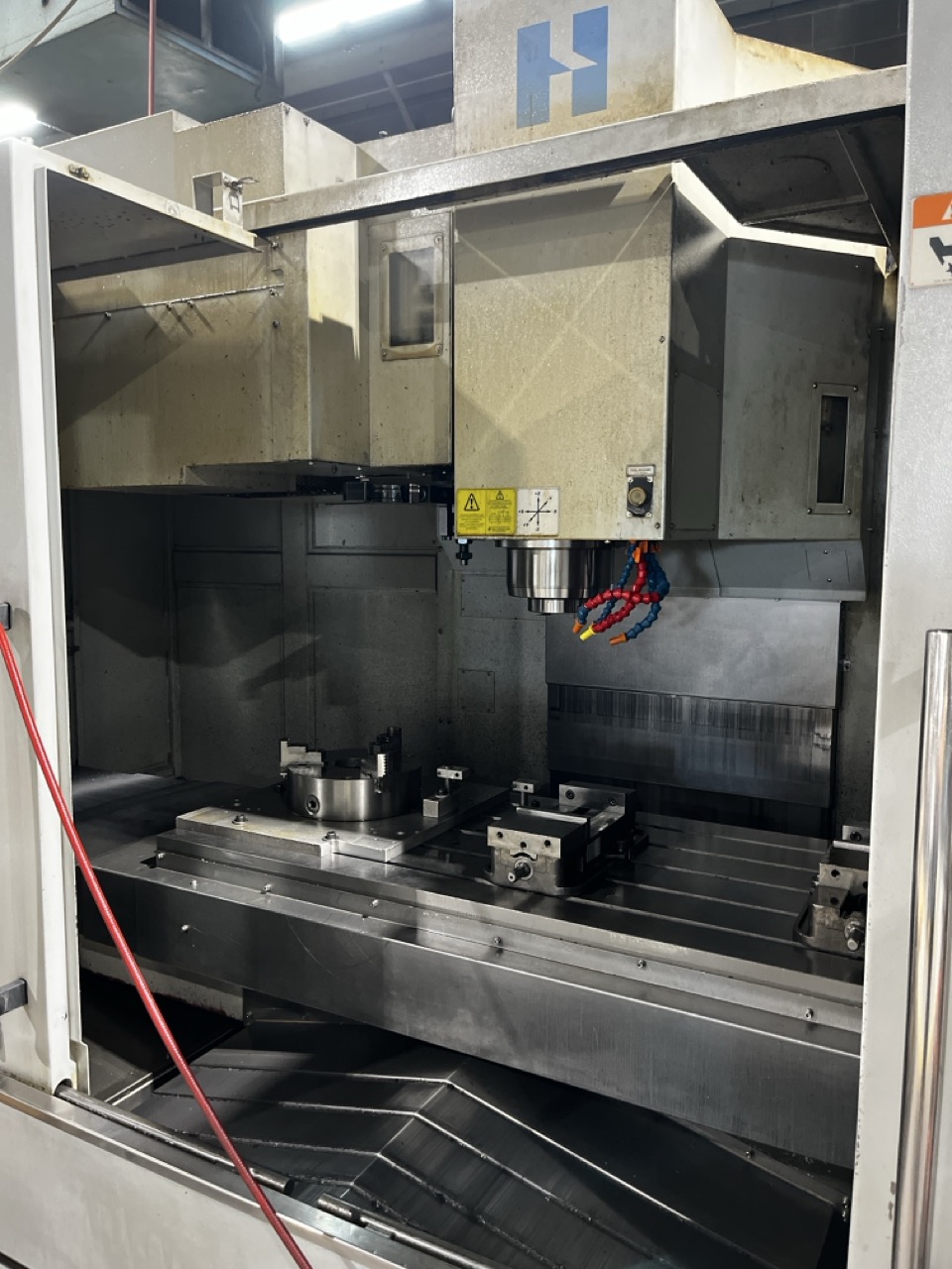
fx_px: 953
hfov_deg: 53.1
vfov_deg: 67.3
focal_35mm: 26
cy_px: 634
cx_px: 476
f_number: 1.6
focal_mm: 5.1
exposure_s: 1/40
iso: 400
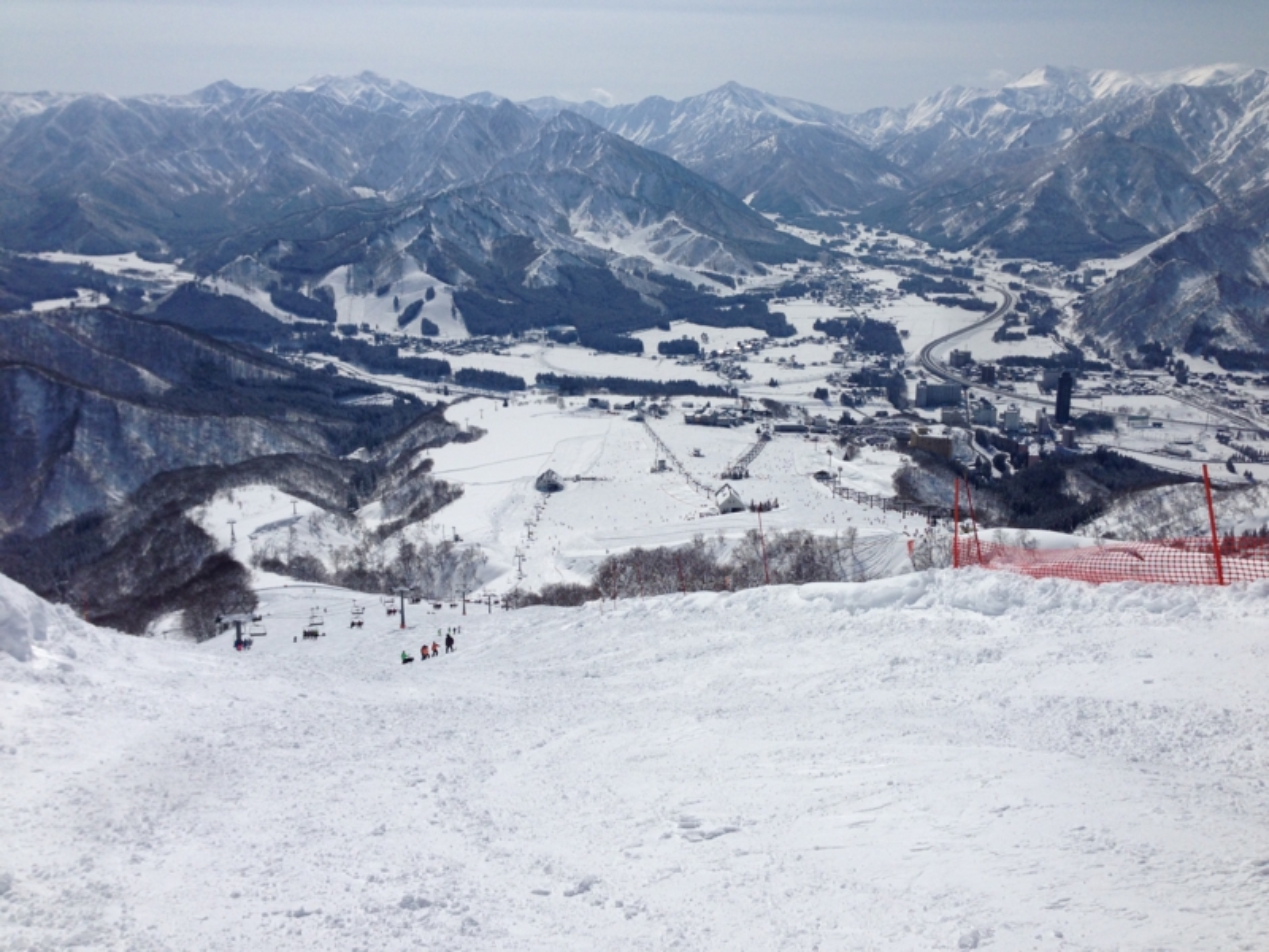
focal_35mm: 33
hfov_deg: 55.4
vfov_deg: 42.9
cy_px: 476
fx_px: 1210
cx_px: 634
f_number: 2.4
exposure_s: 1/9091
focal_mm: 4.12
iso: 50
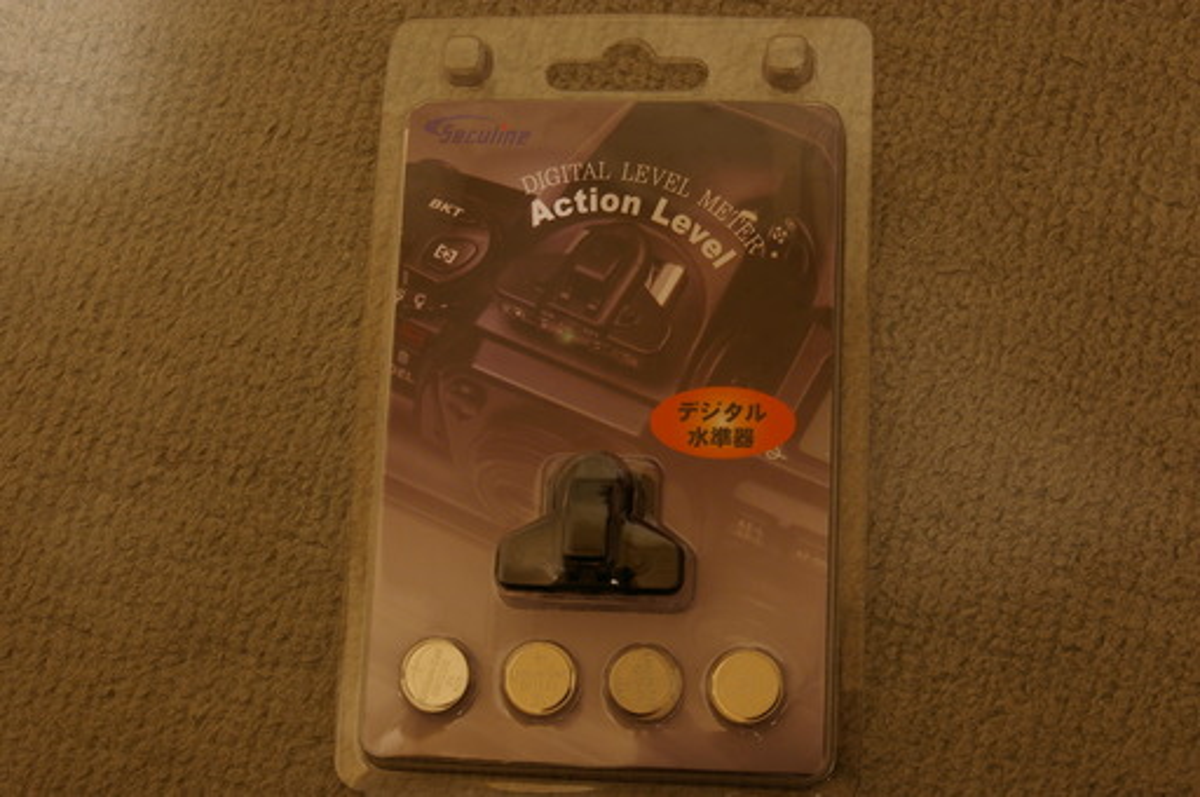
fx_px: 1997
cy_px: 398
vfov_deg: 22.6
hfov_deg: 33.4
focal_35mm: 60
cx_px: 600
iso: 200
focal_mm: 40
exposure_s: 6
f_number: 9.5
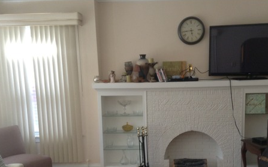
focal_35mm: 50
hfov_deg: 40.1
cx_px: 165
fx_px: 365
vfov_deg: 25.4
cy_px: 129
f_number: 2.4
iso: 40
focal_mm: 3.3
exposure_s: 1/24
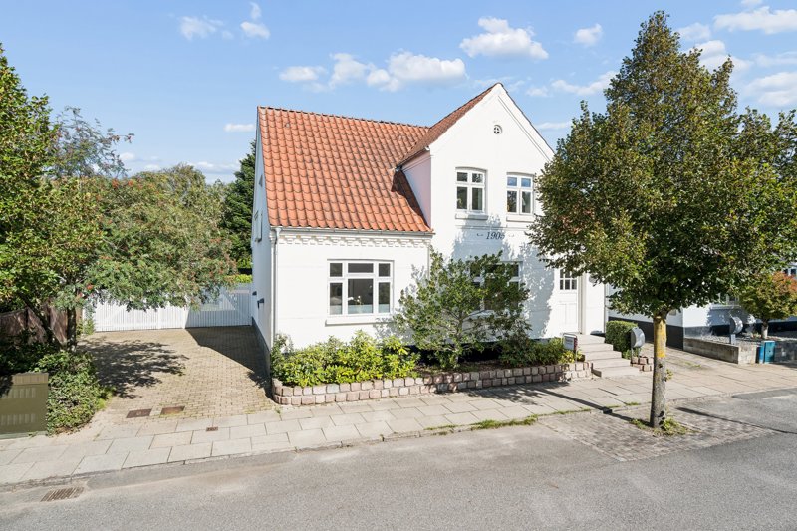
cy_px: 266
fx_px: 443
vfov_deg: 61.9
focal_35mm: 20
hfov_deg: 84.0
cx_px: 398
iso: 400
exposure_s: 1/1250
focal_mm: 20
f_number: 6.3
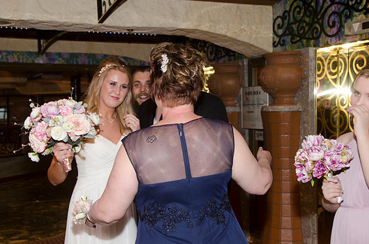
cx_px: 176
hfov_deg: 39.0
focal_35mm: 51
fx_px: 521
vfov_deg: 26.3
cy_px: 121
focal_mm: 31
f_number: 5.6
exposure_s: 1/60
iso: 400
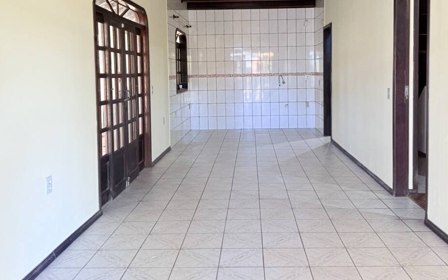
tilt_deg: -1.7
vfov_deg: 35.8
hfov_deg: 55.3
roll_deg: +0.6
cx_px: 244
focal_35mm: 35
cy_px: 88
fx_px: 427
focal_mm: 6.76
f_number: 1.78
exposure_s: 1/60
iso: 200
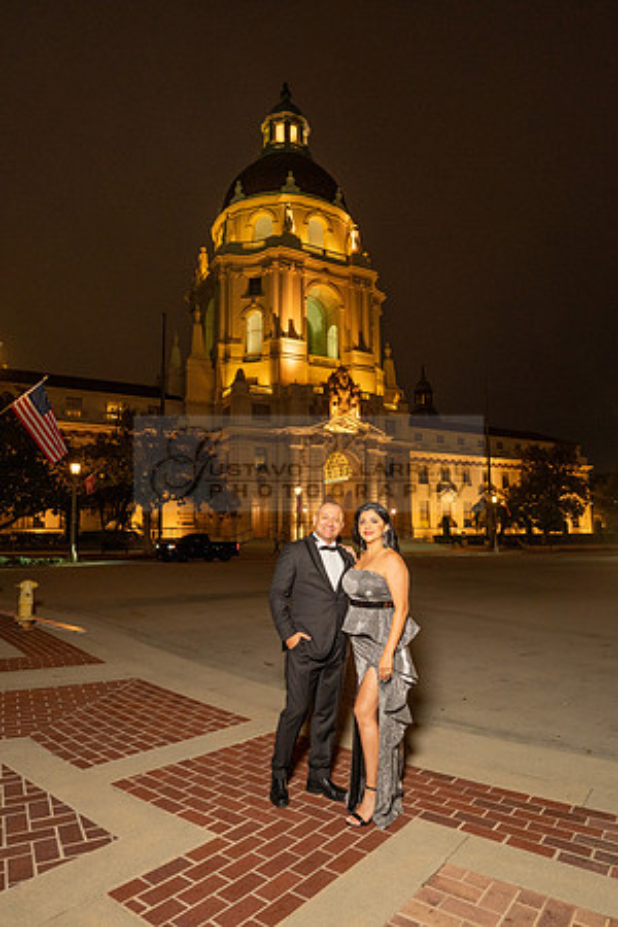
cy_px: 464
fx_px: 541
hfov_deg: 59.5
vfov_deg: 81.2
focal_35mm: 21
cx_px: 321
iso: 800
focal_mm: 14
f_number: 2.8
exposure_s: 1/60
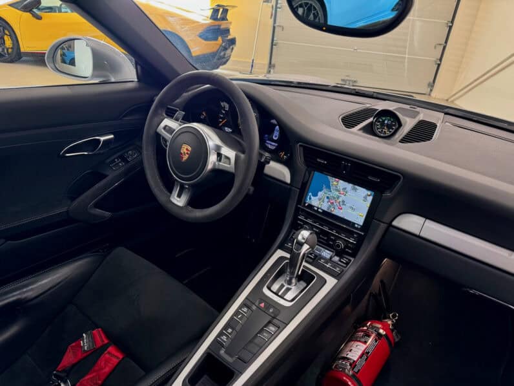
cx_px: 257
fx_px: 356
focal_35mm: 24
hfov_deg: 71.6
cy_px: 193
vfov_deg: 56.8
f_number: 1.8
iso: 160
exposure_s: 1/60
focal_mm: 6.8
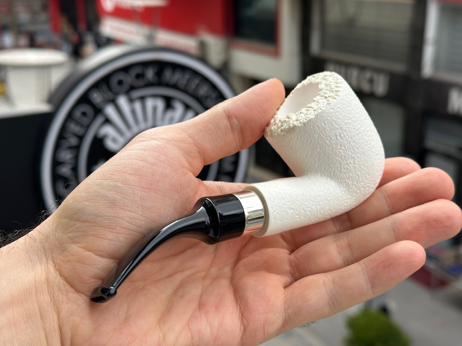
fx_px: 641
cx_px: 231
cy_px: 173
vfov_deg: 30.3
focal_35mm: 48
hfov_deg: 39.7
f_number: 1.78
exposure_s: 1/919
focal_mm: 6.86
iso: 64
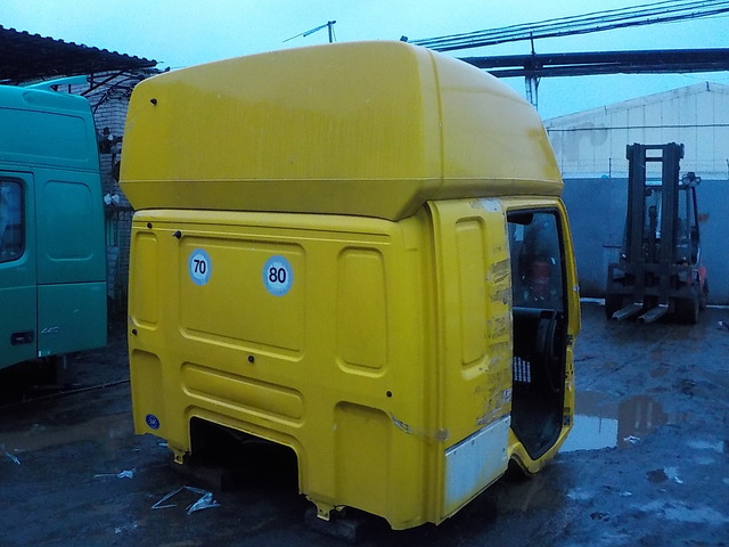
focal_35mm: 30
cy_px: 274
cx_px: 364
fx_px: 632
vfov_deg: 46.8
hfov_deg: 60.0
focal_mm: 4.1
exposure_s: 1/50
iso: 800
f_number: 3.3
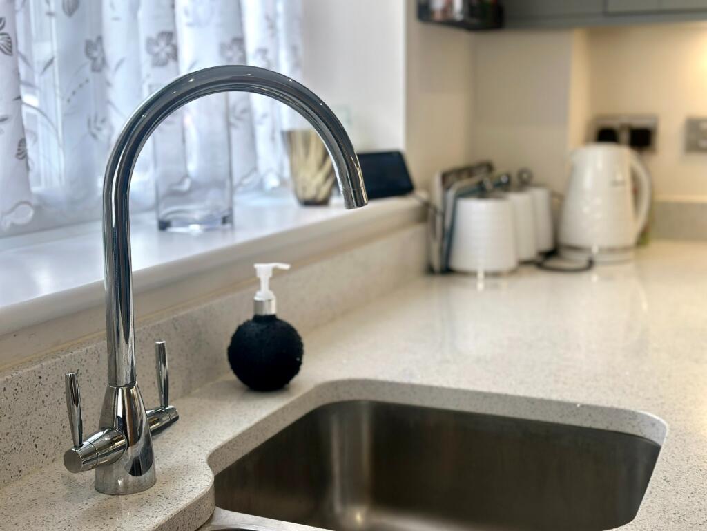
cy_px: 266
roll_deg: +0.5
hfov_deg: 39.7
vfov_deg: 30.3
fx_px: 980
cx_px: 354
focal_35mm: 48
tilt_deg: -9.4
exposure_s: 1/100
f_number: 1.78
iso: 64
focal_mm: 6.86
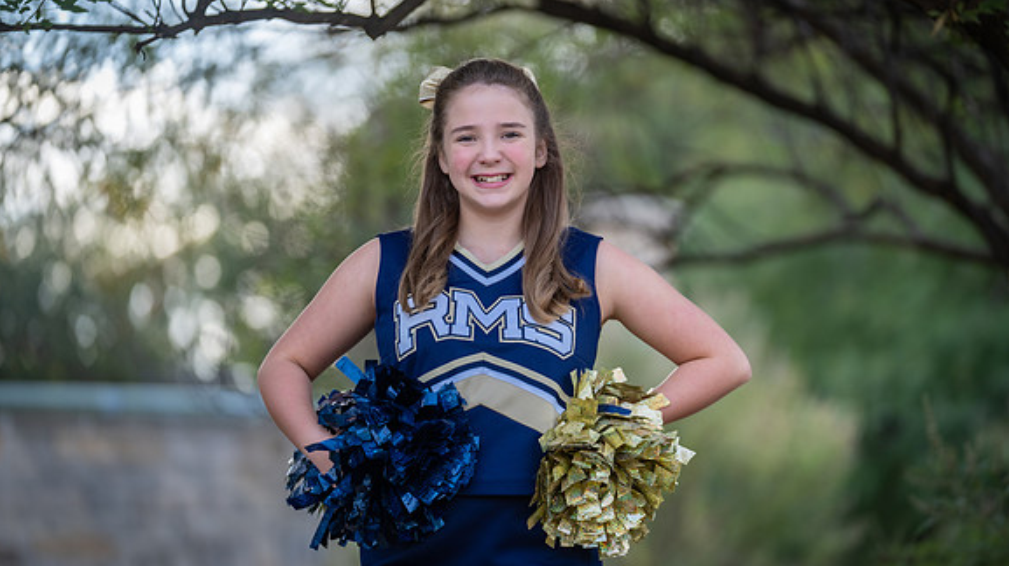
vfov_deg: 7.8
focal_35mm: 156
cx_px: 504
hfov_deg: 13.8
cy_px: 275
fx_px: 4172
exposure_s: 1/320
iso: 160
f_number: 2.8
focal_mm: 148
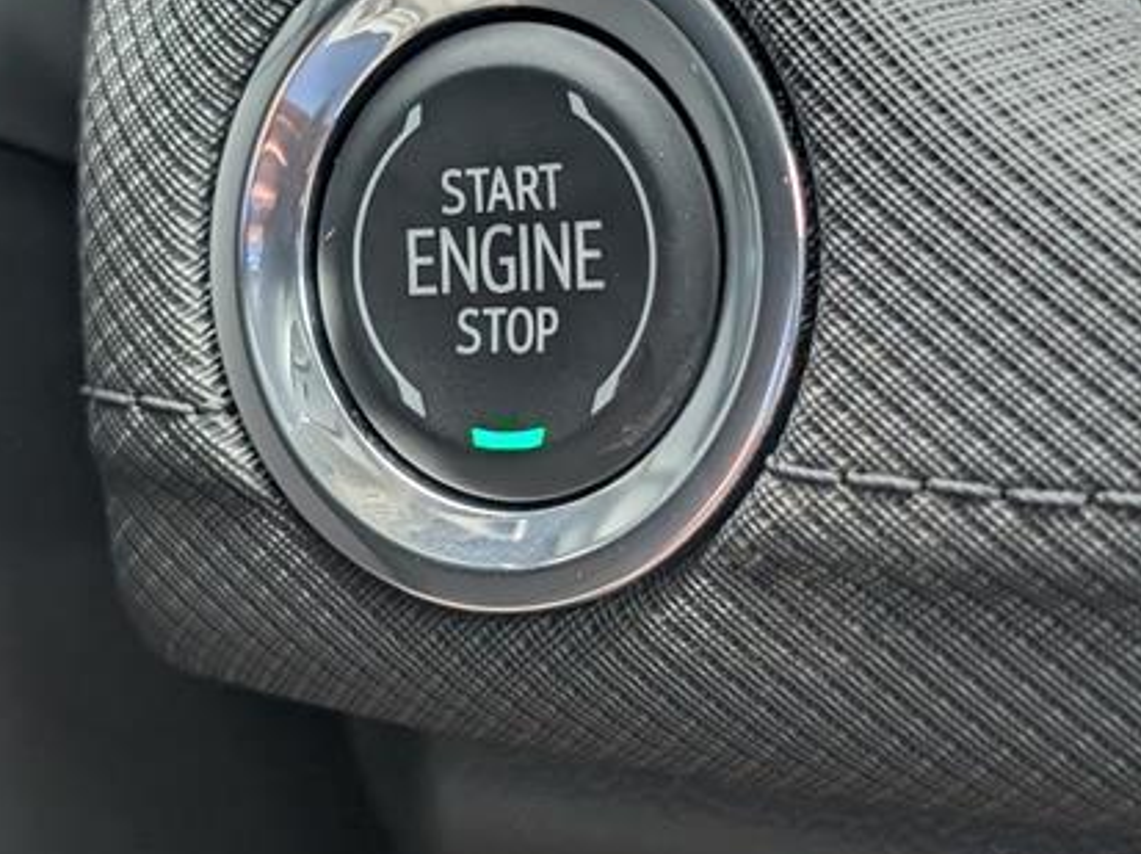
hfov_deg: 25.7
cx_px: 553
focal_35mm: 76
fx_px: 2503
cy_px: 365
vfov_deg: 19.3
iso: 484
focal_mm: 6.9
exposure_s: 1/588
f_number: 1.68
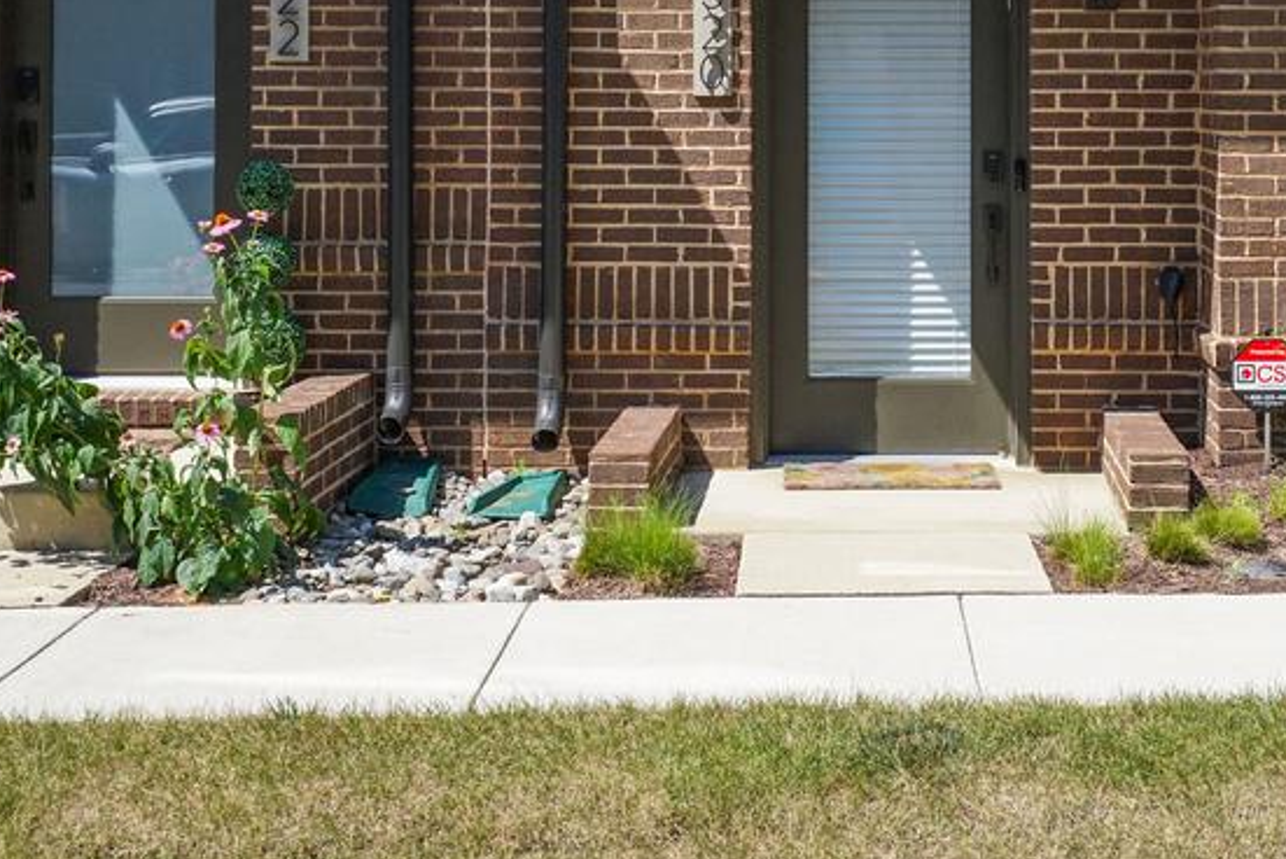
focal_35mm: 65
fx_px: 2323
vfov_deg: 20.5
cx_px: 896
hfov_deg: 30.6
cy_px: 74
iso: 800
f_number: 9
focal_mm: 35
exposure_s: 1/1250
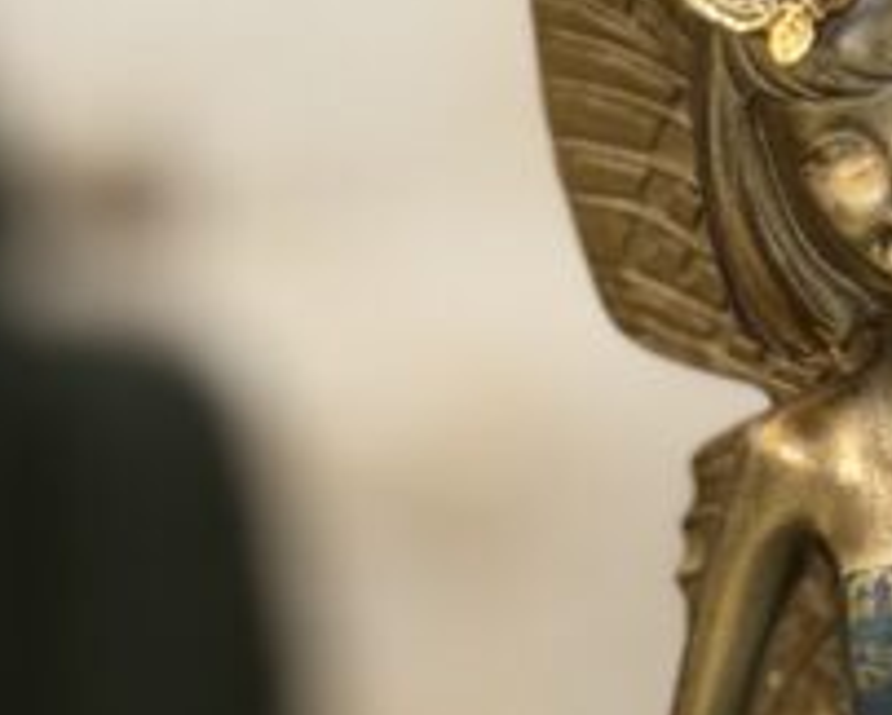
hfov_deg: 8.1
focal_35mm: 237
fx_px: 6263
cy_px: 953
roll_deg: -1.1
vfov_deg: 6.5
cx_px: 1047
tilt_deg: -7.9
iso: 125
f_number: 1.78
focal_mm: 6.76
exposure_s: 1/60
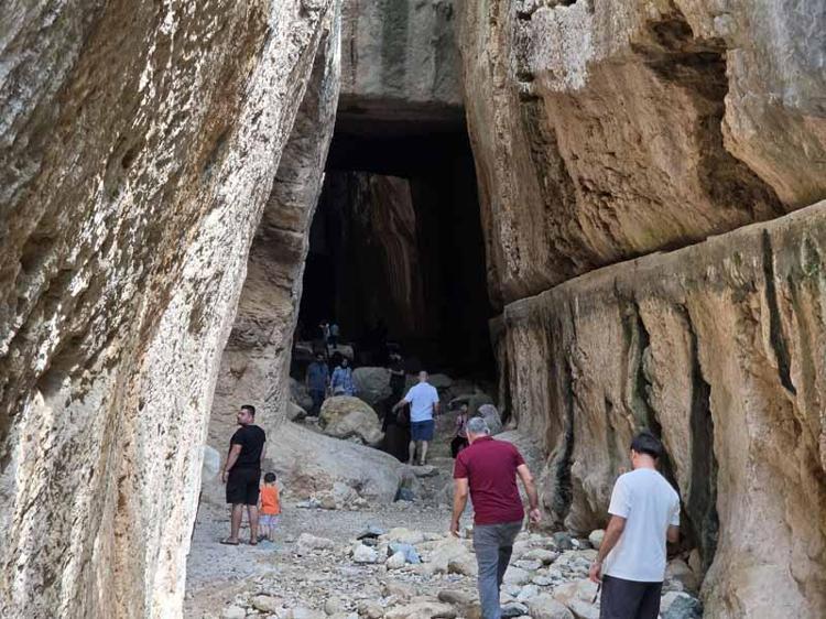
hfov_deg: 28.2
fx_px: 1646
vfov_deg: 21.3
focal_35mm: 69
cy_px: 310
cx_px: 413
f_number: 2.4
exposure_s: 1/100
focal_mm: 7
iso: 64
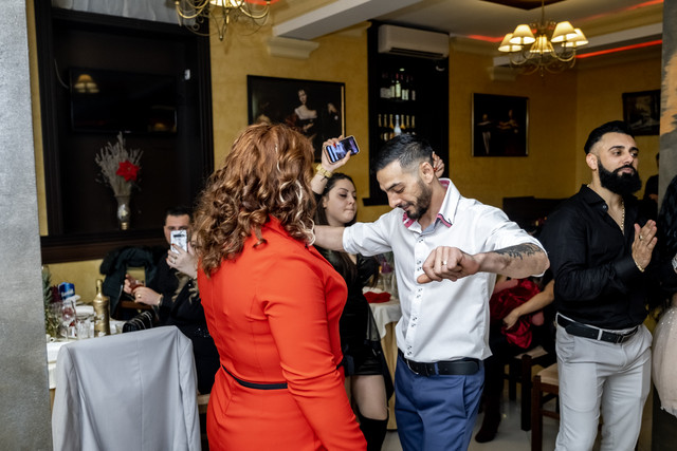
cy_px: 226
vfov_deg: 41.1
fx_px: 602
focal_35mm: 32
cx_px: 338
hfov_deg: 58.7
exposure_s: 1/125
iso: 1000
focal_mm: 21.3
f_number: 2.8
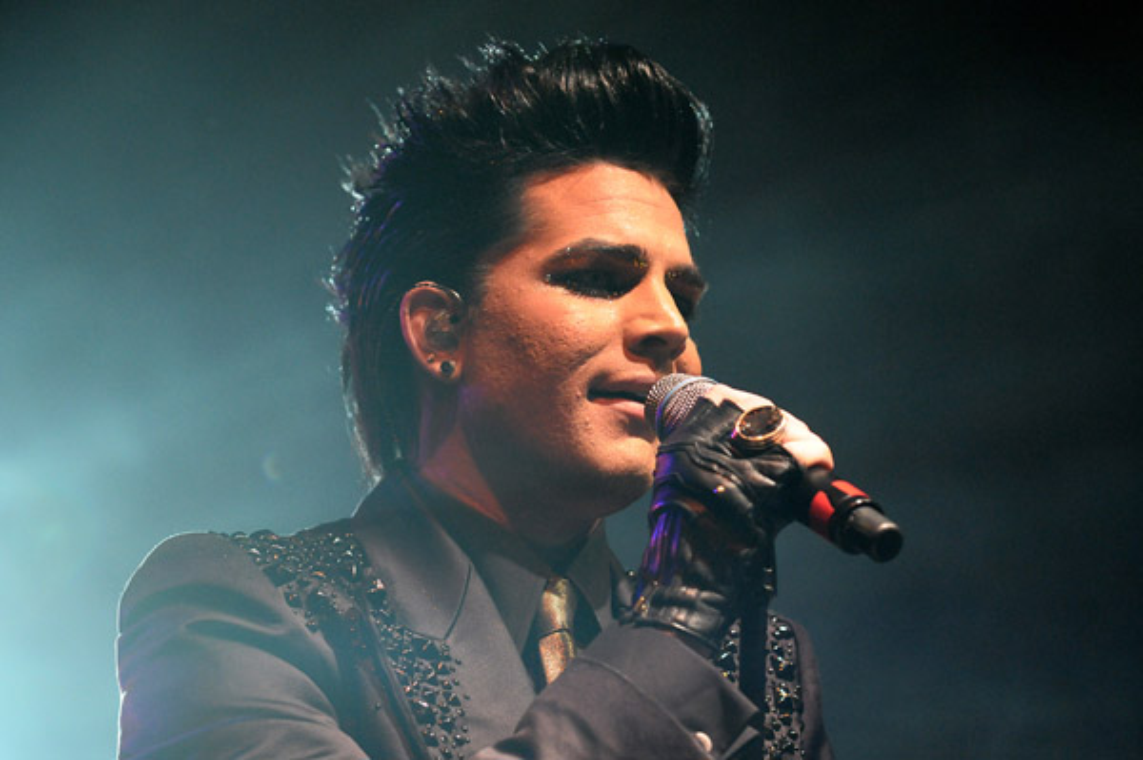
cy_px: 380
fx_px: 6186
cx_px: 572
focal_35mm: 195
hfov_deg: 10.6
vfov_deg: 7.0
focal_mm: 130
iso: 1600
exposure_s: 1/250
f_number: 2.8
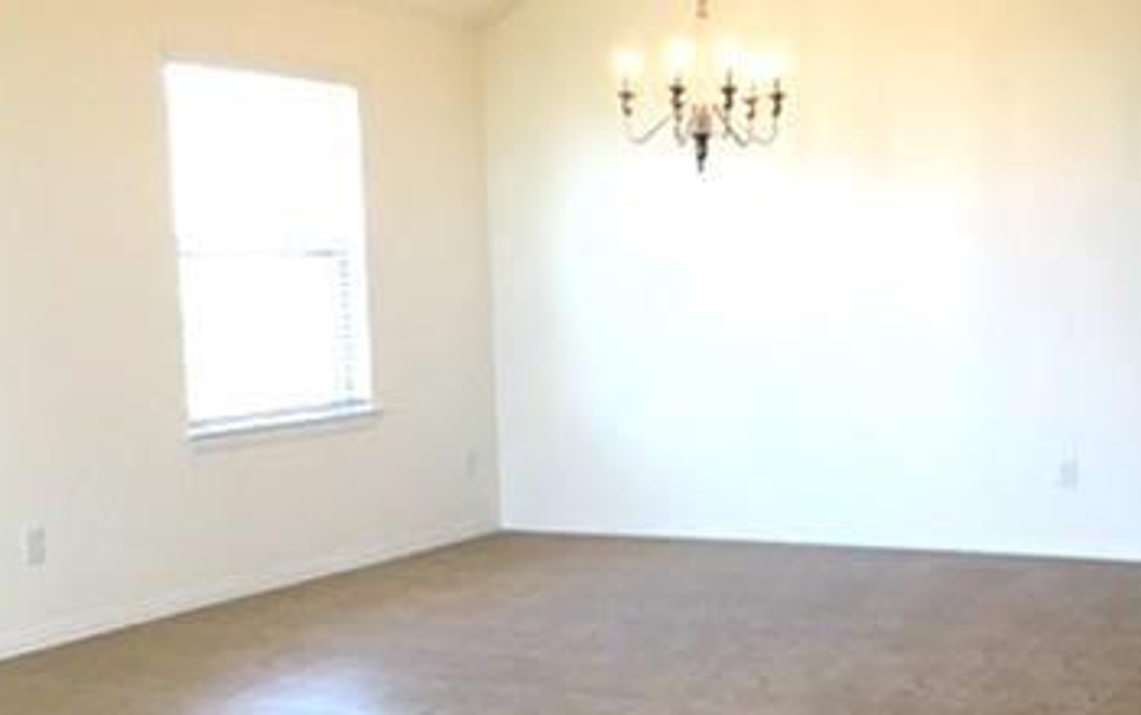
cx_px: 800
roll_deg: +2.0
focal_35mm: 56
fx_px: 1743
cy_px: 468
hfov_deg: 35.7
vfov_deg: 23.1
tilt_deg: -6.7
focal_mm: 4.15
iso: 50
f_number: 2.2
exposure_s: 1/30
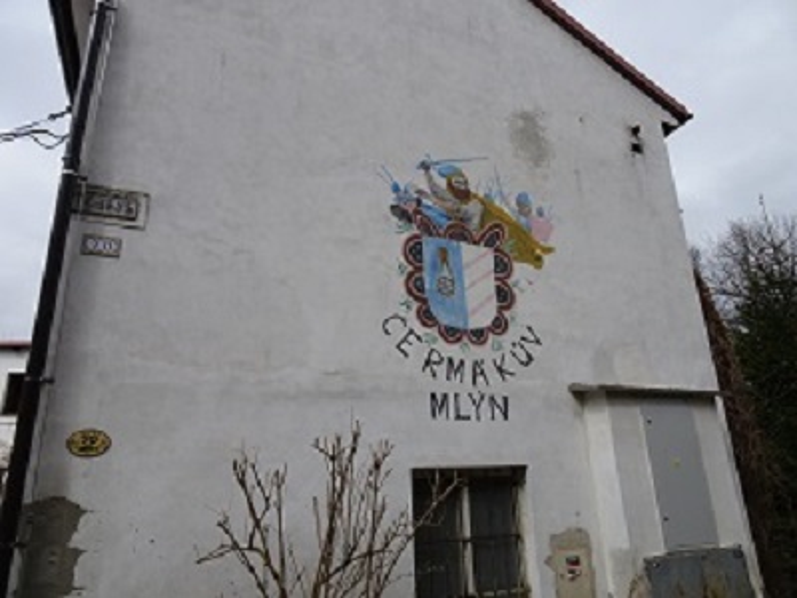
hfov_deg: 71.6
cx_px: 398
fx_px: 553
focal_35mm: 24
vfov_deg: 56.8
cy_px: 299
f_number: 3.5
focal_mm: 4.1
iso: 80
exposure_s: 1/1250
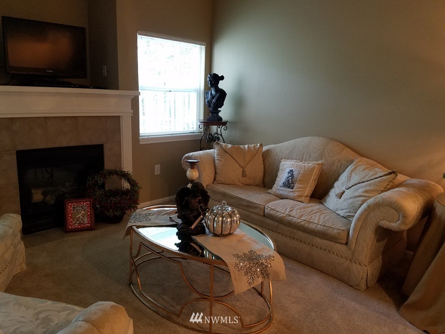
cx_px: 215
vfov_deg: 51.4
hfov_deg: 65.3
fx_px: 347
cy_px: 162
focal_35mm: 27
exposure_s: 1/24
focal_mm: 4.2
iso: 200
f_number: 1.7
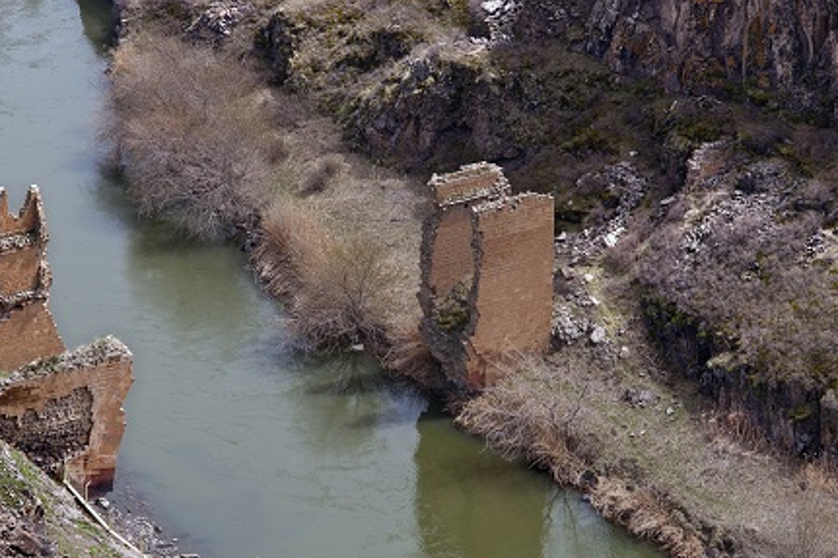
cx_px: 301
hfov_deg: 12.4
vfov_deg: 8.3
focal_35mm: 166
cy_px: 257
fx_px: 3862
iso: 200
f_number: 8
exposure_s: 1/800
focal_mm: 105
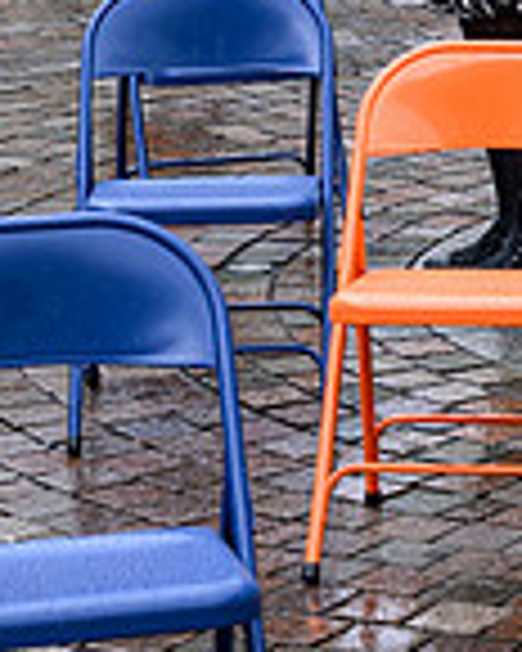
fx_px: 3418
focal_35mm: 177
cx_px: 985
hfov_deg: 8.4
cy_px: -137
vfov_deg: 10.7
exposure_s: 1/400
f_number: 5.6
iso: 500
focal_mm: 40
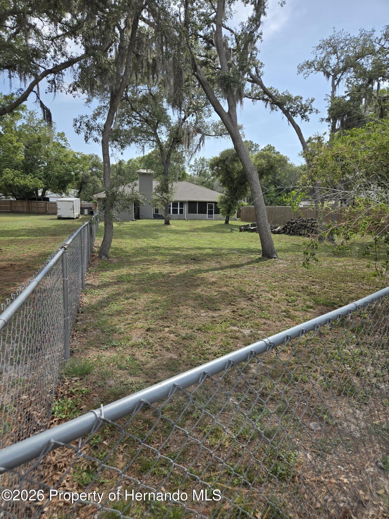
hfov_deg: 58.9
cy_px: 260
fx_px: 345
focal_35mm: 23
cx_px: 194
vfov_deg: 73.9
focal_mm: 5.4
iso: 40
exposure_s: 1/2921
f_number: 1.8
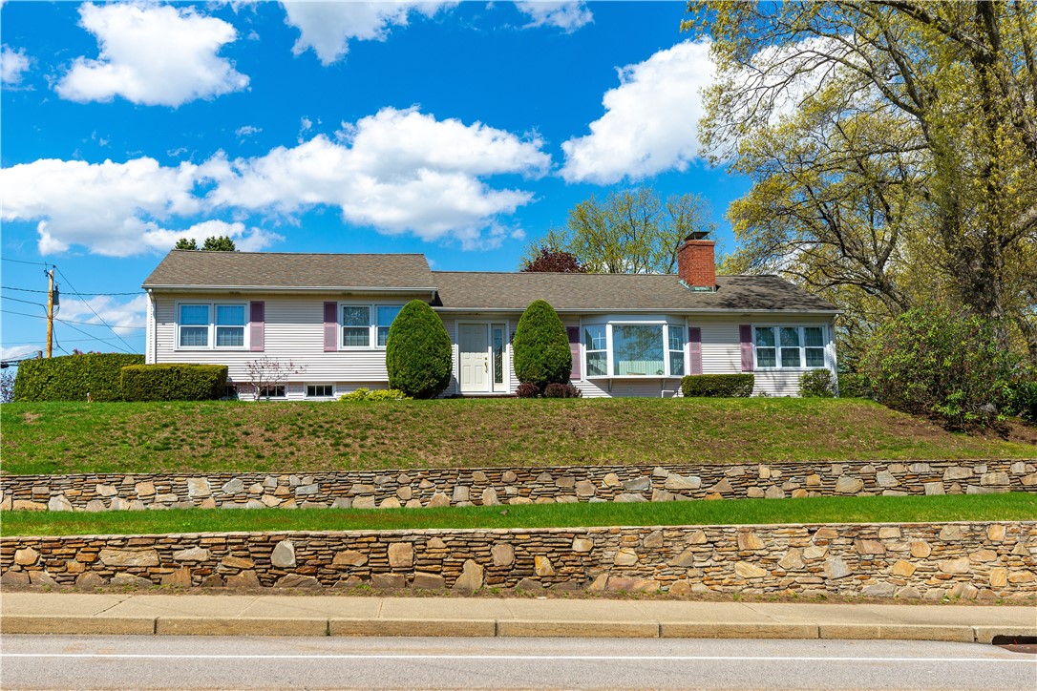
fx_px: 1008
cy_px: 346
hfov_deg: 54.4
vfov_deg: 37.9
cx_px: 518
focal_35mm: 35
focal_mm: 35
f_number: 9
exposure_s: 1/250
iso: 100
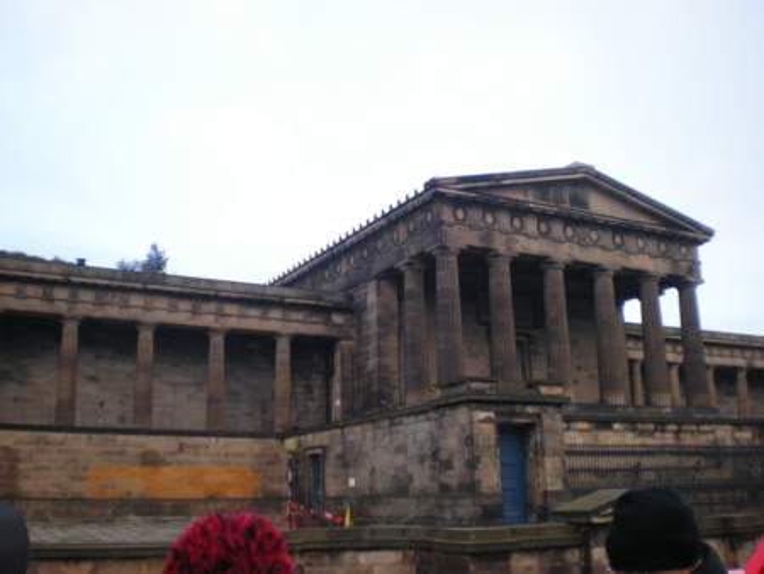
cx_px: 382
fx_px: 839
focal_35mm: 38
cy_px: 287
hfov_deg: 49.0
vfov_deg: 37.8
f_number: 3.1
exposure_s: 1/134
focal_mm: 6.3
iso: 64
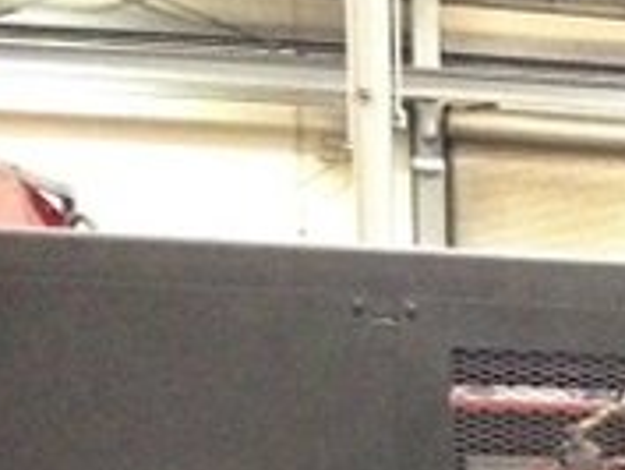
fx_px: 2692
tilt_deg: -8.4
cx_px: 1142
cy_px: 721
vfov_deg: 9.7
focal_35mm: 149
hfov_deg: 12.1
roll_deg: -1.4
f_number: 2.4
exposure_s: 1/15
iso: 800
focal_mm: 4.12
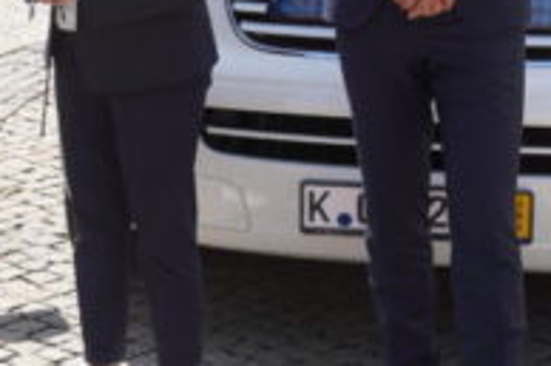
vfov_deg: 10.8
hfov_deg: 16.2
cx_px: -3
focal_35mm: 124
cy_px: -85
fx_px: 1893
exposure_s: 1/500
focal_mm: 23
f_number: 4.5
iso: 100
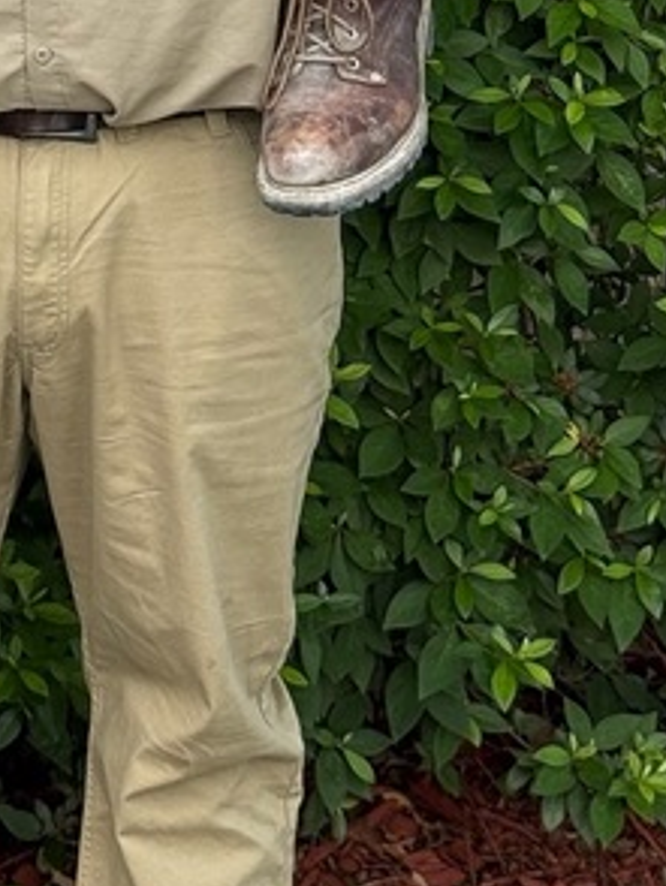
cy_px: -374
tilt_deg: -1.2
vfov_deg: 11.4
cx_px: -328
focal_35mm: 167
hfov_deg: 8.7
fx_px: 4278
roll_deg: -1.7
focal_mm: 6.76
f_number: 1.78
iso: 64
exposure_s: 1/337
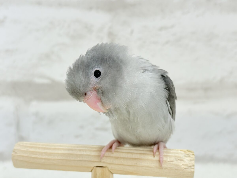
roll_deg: +0.8
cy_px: 89
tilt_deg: -10.4
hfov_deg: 36.8
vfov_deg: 28.0
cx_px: 118
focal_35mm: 52
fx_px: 356
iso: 80
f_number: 1.6
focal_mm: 5.96
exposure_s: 1/100
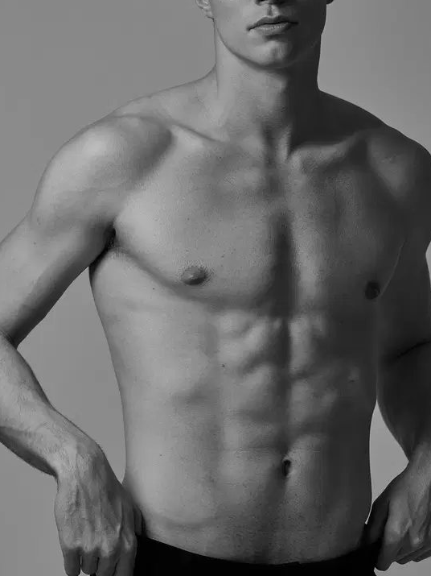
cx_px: 249
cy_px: 286
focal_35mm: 234
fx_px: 3886
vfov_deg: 8.5
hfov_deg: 6.3
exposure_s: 1/125
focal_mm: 145
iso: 1000
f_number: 6.3
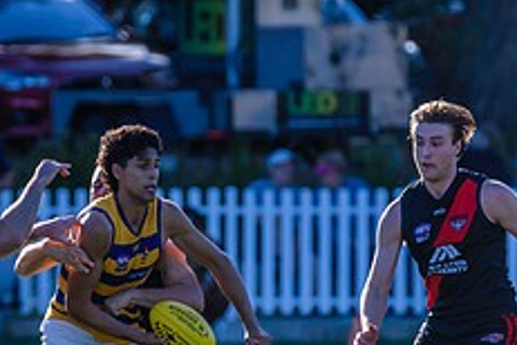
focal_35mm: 1241
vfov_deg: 1.1
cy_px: 265
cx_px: 43
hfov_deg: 1.7
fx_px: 17821
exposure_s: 1/2000
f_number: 6
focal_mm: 450
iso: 800
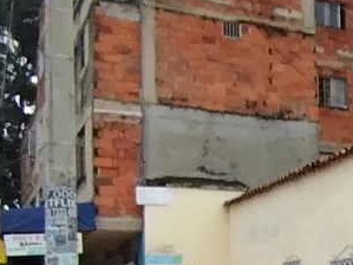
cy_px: 266
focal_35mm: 82
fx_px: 836
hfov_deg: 19.6
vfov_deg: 17.5
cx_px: 580
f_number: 2.2
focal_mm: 1.42
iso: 100
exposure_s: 1/1283
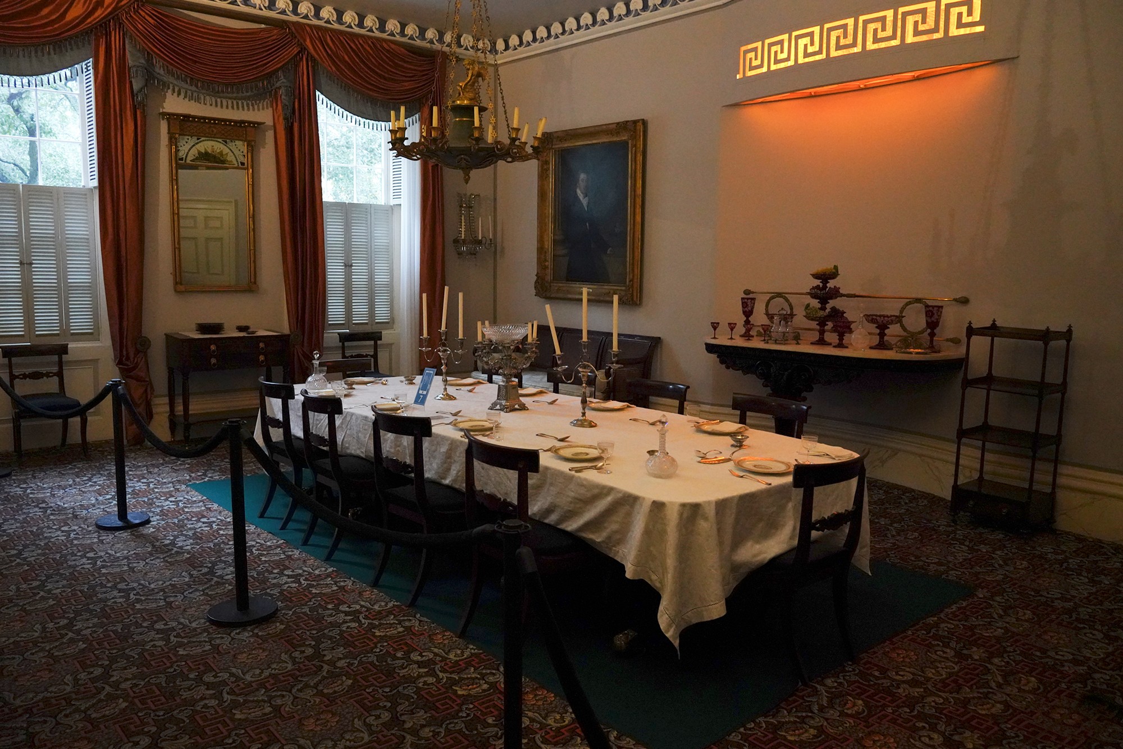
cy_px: 374
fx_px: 874
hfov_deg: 65.5
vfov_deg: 46.4
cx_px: 562
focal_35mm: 28
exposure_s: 1/80
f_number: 5
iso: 8000
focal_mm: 28
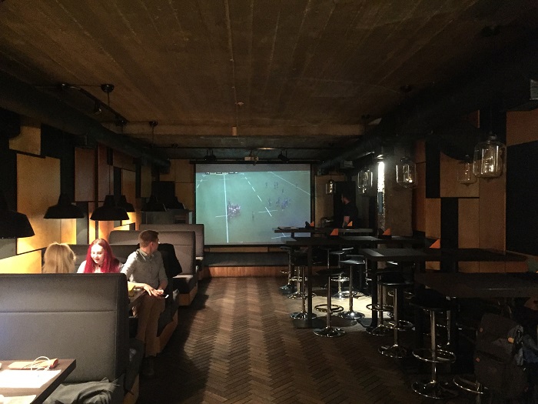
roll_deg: +0.2
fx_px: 451
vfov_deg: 48.2
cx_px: 269
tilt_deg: +0.0
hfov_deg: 61.7
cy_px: 202
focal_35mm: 29
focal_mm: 4.15
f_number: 2.2
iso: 1000
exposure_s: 1/17
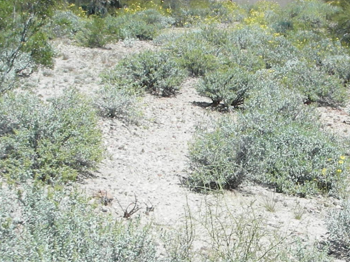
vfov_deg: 14.1
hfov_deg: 18.7
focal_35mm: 105
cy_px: 138
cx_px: 242
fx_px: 1062
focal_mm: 5.8
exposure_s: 1/100
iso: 50
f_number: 8.5
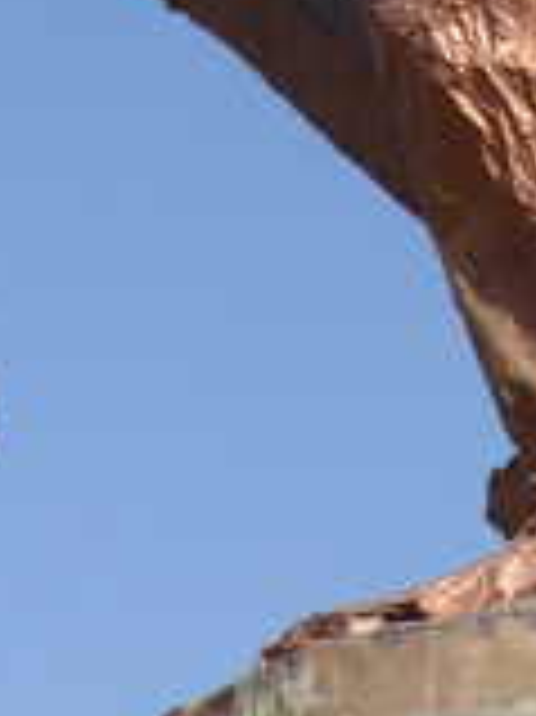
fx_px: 5065
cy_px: -54
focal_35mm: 245
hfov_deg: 6.0
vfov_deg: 8.0
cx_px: 653
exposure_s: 1/800
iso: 100
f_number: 4
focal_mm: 7
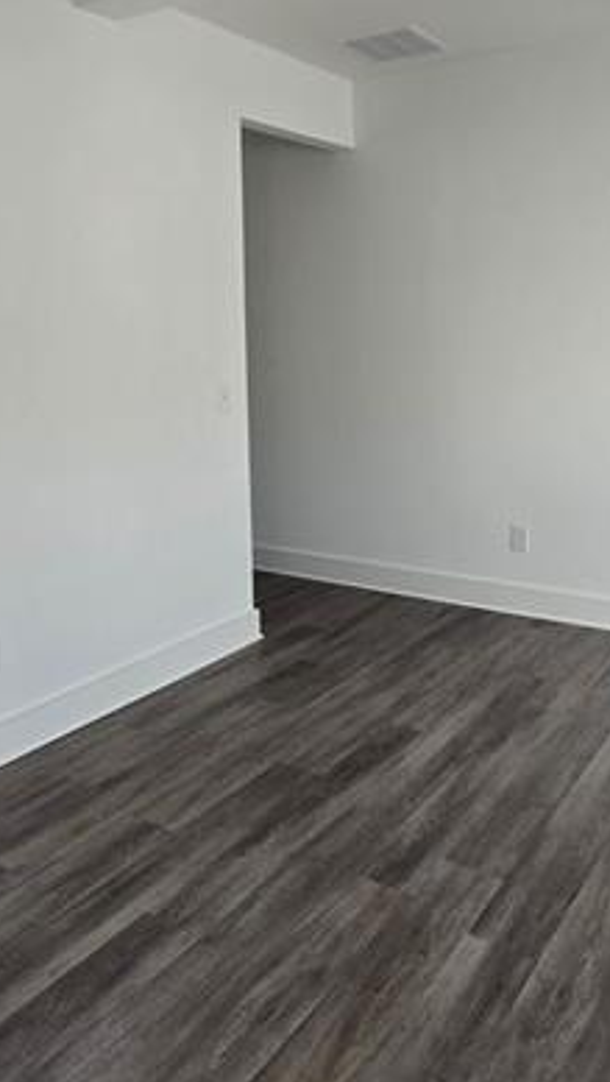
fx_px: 803
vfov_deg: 66.7
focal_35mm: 28
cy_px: 396
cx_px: 357
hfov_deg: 41.5
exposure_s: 1/128
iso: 50
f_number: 2.2
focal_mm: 2.2
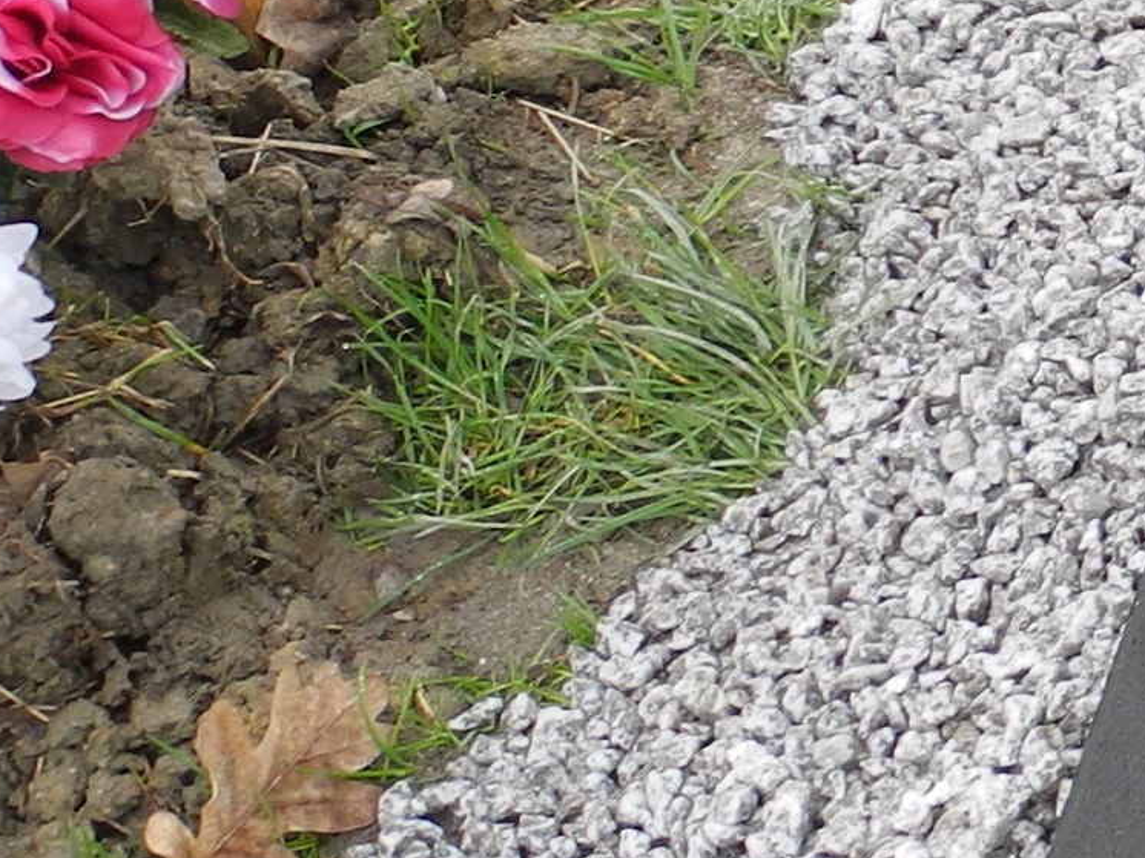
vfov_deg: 10.7
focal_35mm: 137
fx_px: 4530
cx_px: 2652
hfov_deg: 11.9
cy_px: -58
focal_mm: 6
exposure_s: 1/320
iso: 100
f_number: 2.8
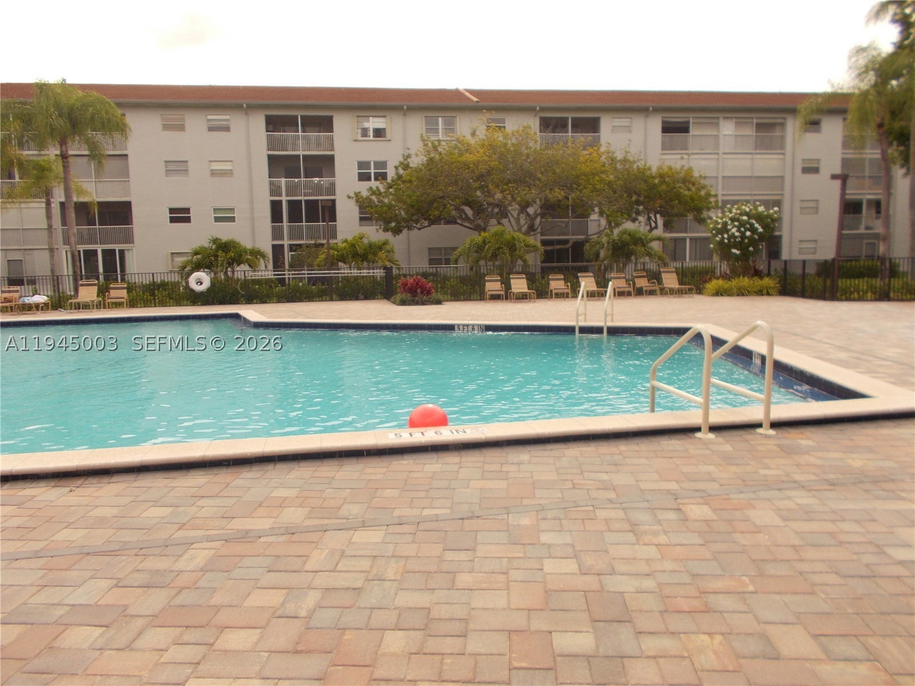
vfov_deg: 53.1
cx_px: 458
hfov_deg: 67.3
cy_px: 343
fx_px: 687
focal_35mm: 26
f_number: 3.2
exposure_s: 1/400
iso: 80
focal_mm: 4.6
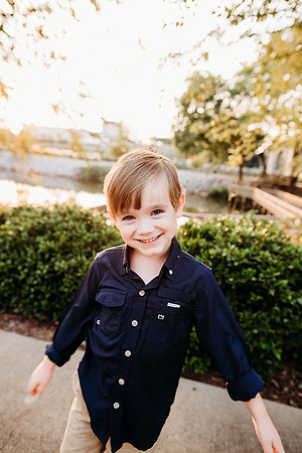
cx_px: 151
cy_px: 226
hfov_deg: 53.1
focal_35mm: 24
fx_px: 302
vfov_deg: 73.7
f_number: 3.2
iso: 320
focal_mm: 24
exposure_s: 1/200
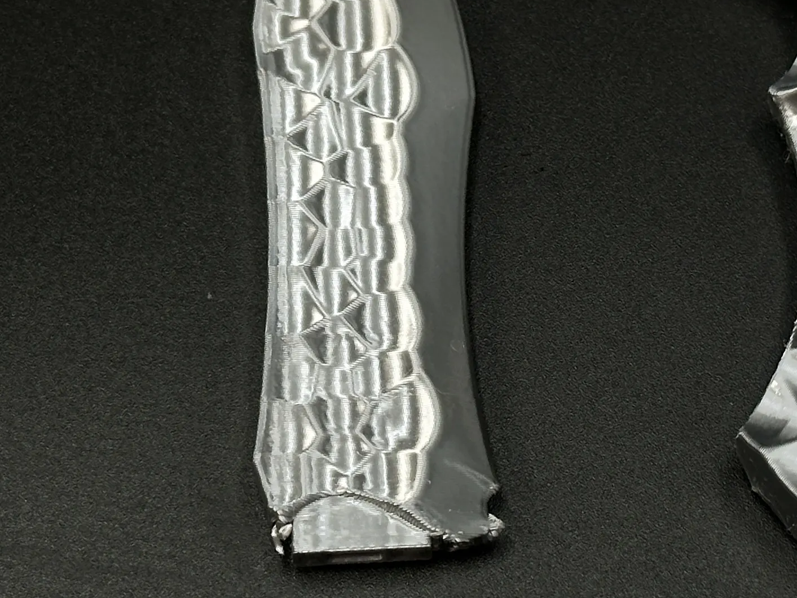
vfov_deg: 10.8
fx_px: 3155
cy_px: 289
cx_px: 496
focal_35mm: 137
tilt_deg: -67.2
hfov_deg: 14.4
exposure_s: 1/380
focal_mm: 6.86
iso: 64
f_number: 1.78
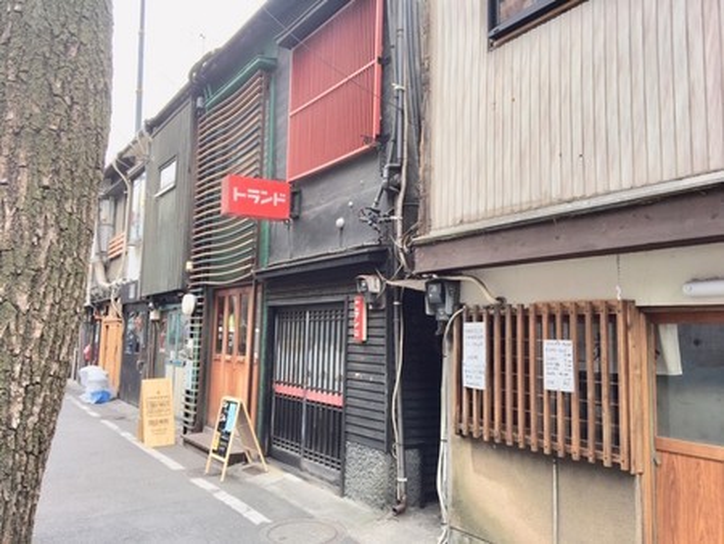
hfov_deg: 61.6
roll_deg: -2.4
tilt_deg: +5.7
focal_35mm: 29
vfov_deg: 48.3
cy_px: 272
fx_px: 607
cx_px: 362
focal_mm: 4.15
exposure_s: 1/120
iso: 25
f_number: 2.2
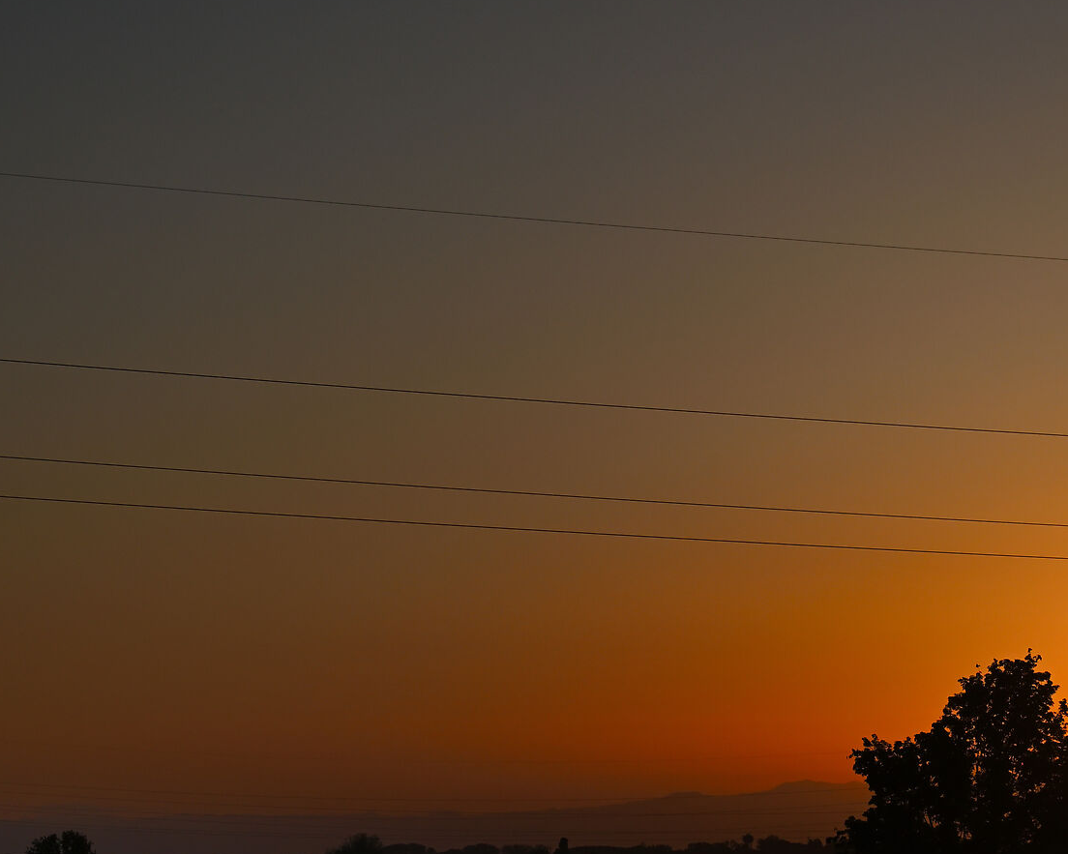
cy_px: 512
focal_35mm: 153
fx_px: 4836
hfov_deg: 12.6
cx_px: 800
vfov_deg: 10.1
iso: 100
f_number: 5.6
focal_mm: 50
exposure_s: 1/4000
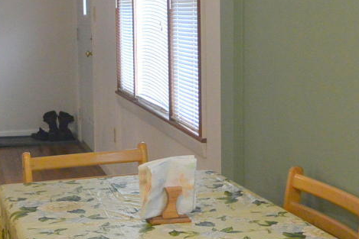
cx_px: 127
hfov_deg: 23.6
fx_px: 858
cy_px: 112
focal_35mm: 86
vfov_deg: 15.9
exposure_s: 1/60
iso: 400
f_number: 4
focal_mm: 13.1
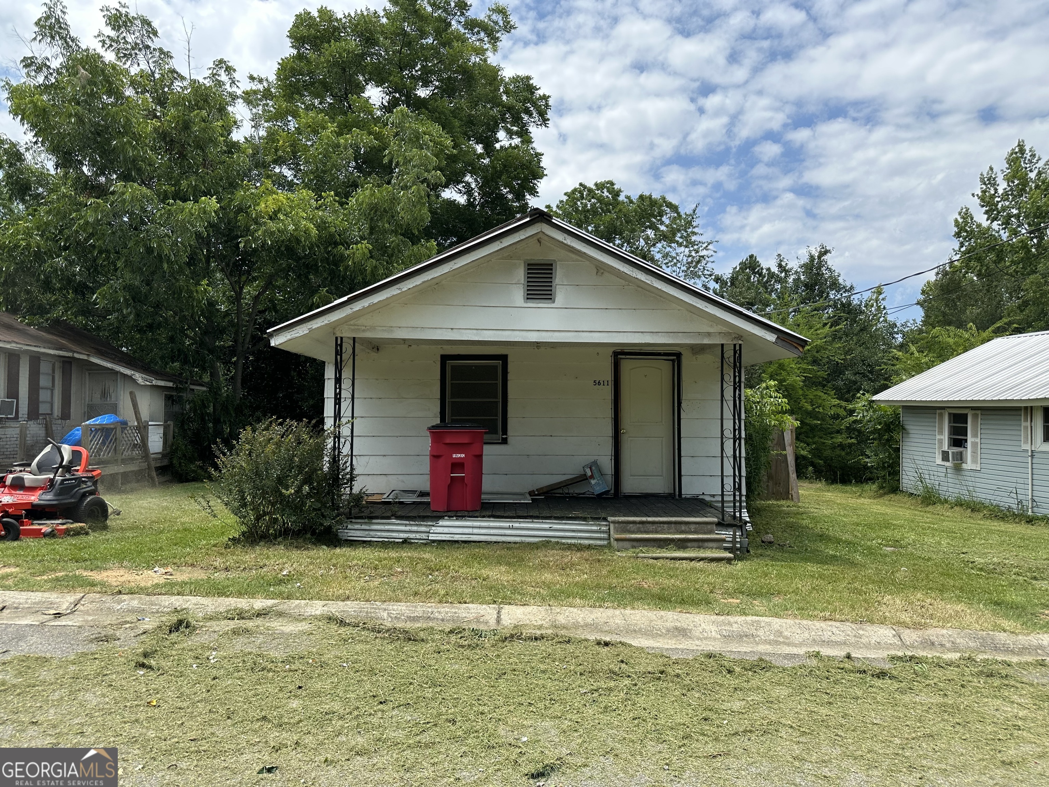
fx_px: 727
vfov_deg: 56.8
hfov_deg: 71.6
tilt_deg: +2.9
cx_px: 524
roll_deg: -0.8
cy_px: 394
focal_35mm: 24
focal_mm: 6.86
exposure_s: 1/3717
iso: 80
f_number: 1.78
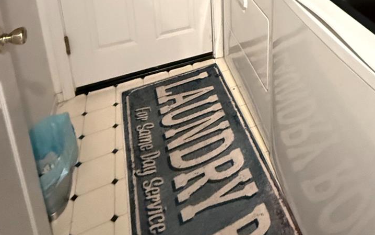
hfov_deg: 58.8
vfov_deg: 31.2
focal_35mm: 31
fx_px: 317
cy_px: -73
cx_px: 270
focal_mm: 2.22
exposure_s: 1/60
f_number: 2.2
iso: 1250
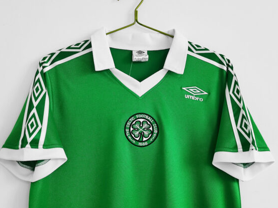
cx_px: 138
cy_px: 103
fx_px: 305
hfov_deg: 49.0
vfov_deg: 37.7
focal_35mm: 38
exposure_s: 1/33.3
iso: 320
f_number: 1.8
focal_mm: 5.58
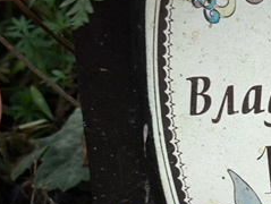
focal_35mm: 167
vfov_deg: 8.9
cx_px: 418
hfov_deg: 11.3
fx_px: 1309
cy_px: 69
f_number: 1.7
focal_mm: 4.71
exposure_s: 1/60
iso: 64
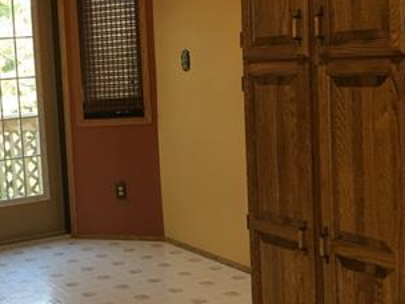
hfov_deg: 30.2
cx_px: 36
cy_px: 133
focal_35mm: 61
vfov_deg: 24.0
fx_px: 714
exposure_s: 1/30
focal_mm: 4.15
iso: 40
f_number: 2.2
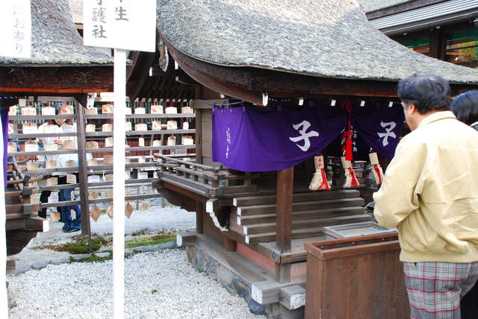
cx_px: 239
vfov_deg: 36.9
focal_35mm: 36
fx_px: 478
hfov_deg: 53.1
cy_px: 160
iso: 800
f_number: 5.6
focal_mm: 24
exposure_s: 1/60
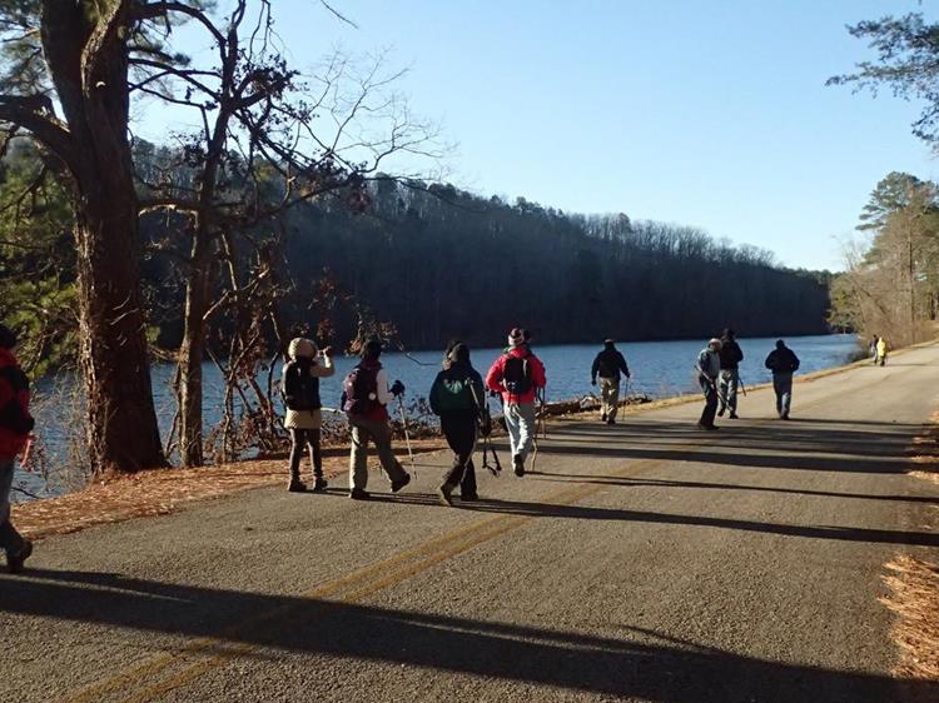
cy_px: 352
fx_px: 949
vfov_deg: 40.7
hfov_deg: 52.6
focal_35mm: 35
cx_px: 470
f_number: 10
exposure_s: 1/320
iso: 800
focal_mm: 6.42
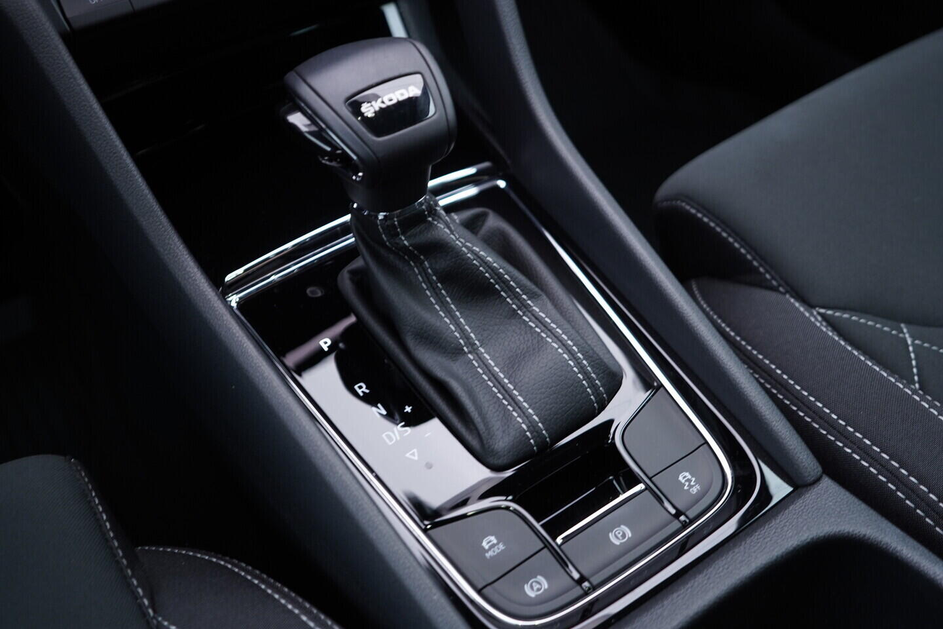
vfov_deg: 36.9
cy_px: 314
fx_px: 943
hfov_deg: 53.1
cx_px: 472
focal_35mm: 36
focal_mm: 24
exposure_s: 1/40
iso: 250
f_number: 2.8
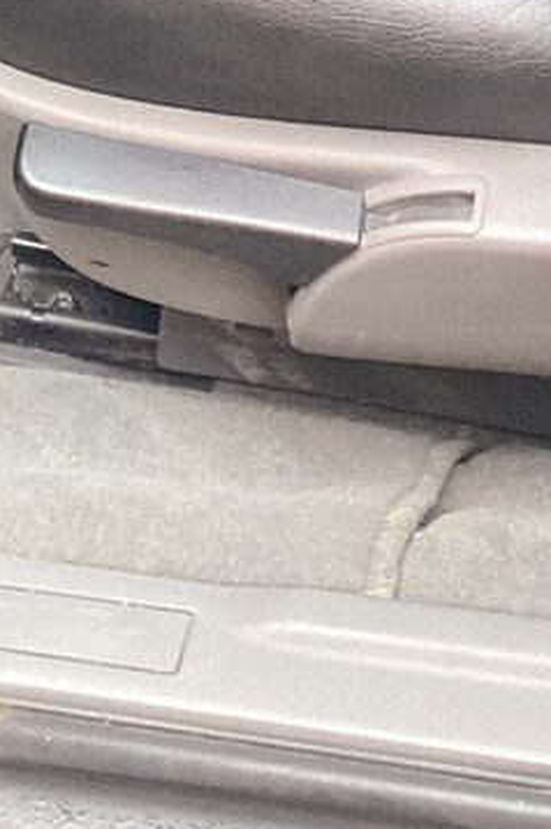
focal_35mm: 121
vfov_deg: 13.9
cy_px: -903
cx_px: 368
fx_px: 2783
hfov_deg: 11.3
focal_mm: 4.25
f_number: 1.8
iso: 320
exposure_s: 1/60
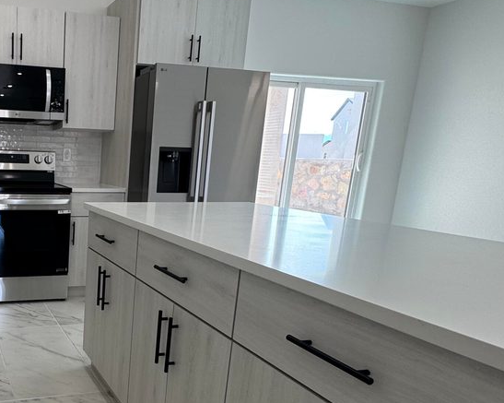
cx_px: 49
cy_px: 254
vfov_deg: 48.0
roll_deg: -0.8
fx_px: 447
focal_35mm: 30
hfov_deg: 51.7
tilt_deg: -13.3
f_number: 2.2
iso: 64
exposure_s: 1/120
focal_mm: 2.22
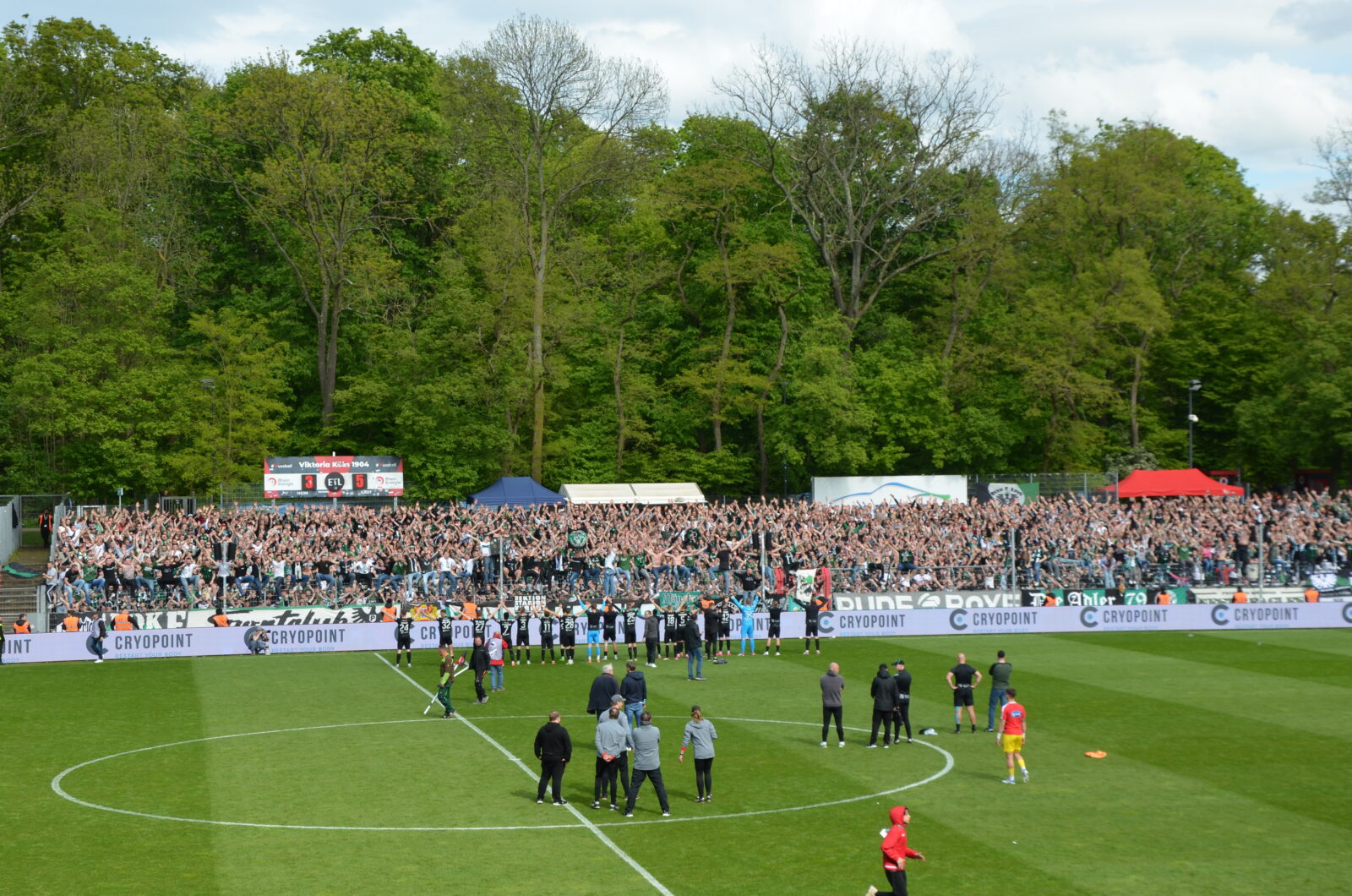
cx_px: 676
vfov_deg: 21.5
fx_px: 2361
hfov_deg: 32.0
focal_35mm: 63
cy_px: 448
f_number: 8
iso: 160
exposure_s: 1/250
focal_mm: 42
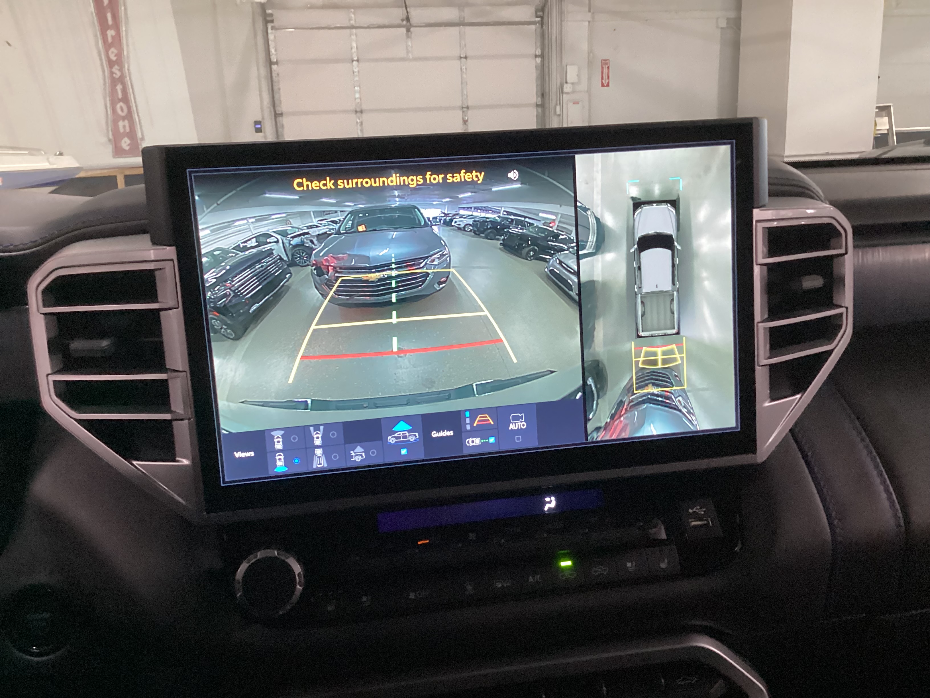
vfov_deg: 45.4
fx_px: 833
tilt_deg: -19.3
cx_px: 465
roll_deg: +3.1
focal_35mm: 31
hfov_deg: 58.4
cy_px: 349
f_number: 2.4
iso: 320
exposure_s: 1/50
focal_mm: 3.3
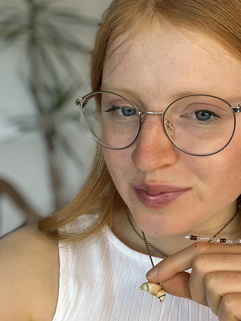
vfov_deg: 34.9
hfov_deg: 26.5
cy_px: 165
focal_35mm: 55
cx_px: 139
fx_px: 511
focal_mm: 2.71
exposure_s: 1/121
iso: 40
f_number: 2.2
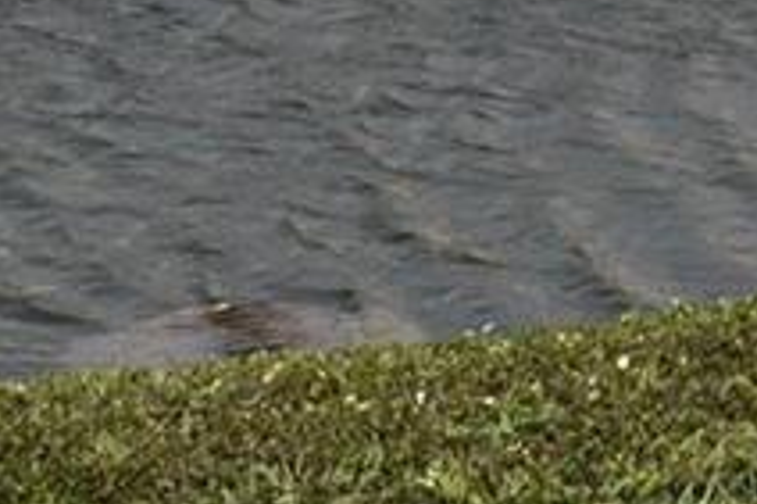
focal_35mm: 329
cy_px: -1183
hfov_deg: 6.2
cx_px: 1307
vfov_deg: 4.0
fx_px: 6908
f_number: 10
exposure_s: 1/400
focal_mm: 29
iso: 100
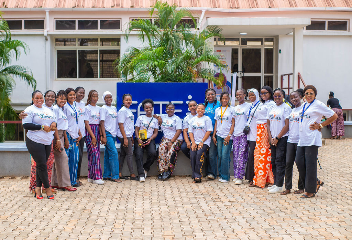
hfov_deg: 37.0
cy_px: 127
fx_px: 526
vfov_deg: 25.6
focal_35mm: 53
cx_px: 163
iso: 80
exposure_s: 1/160
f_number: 4.5
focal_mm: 50
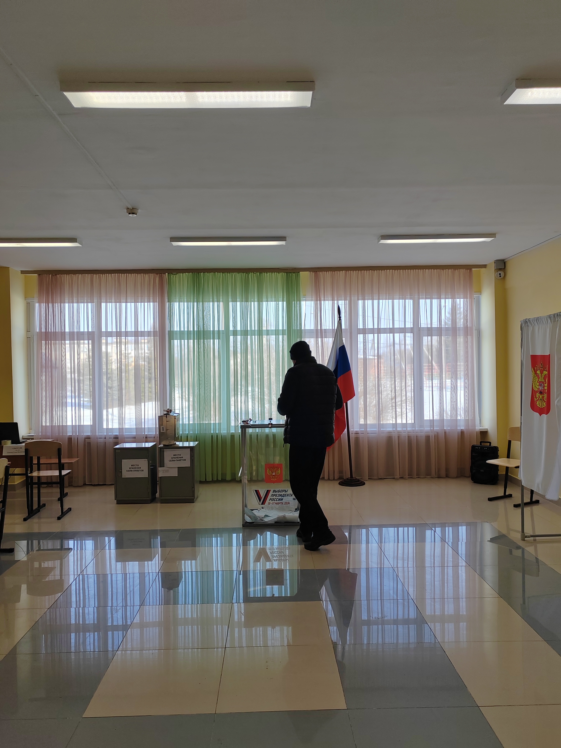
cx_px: 280
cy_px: 374
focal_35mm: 27
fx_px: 583
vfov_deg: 65.3
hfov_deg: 51.4
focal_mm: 5.52
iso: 100
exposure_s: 1/423
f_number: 1.9
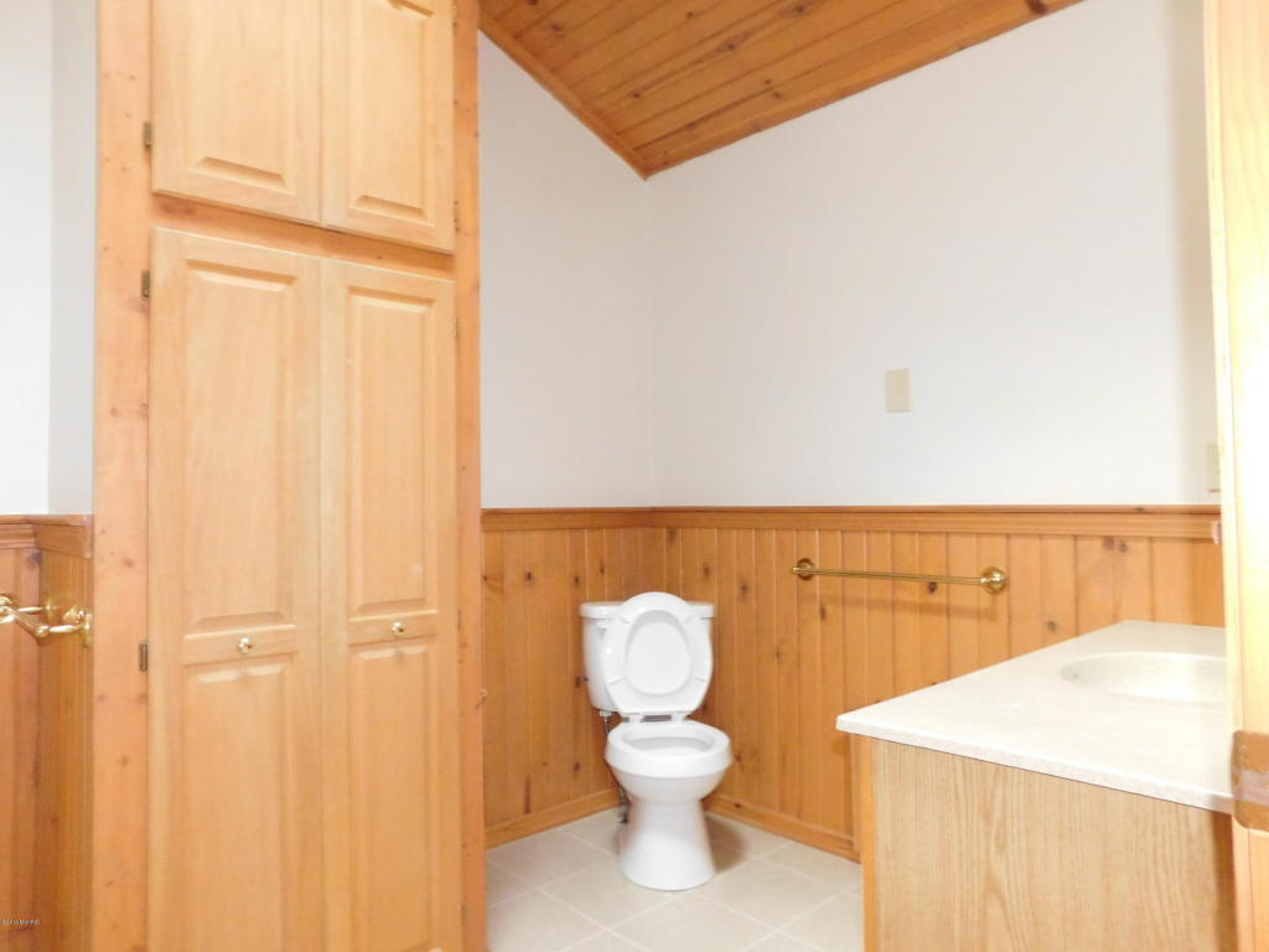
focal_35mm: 23
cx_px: 634
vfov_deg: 58.9
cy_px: 476
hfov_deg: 73.9
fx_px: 843
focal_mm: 4
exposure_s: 1/15
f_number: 3
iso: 800
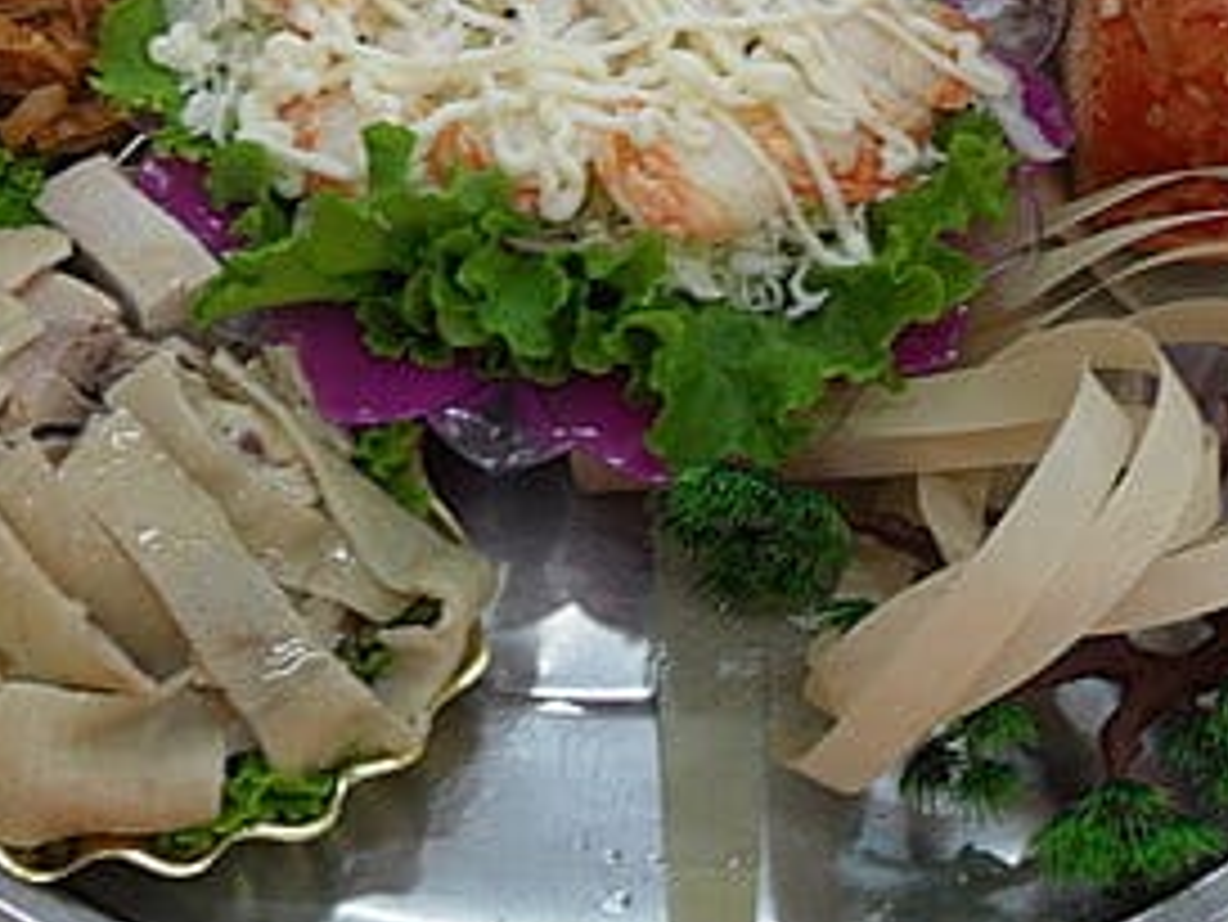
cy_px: 182
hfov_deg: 30.3
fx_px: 2271
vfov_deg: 22.6
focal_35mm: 64
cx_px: 616
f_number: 2.8
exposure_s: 1/30
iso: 120
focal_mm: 6.2
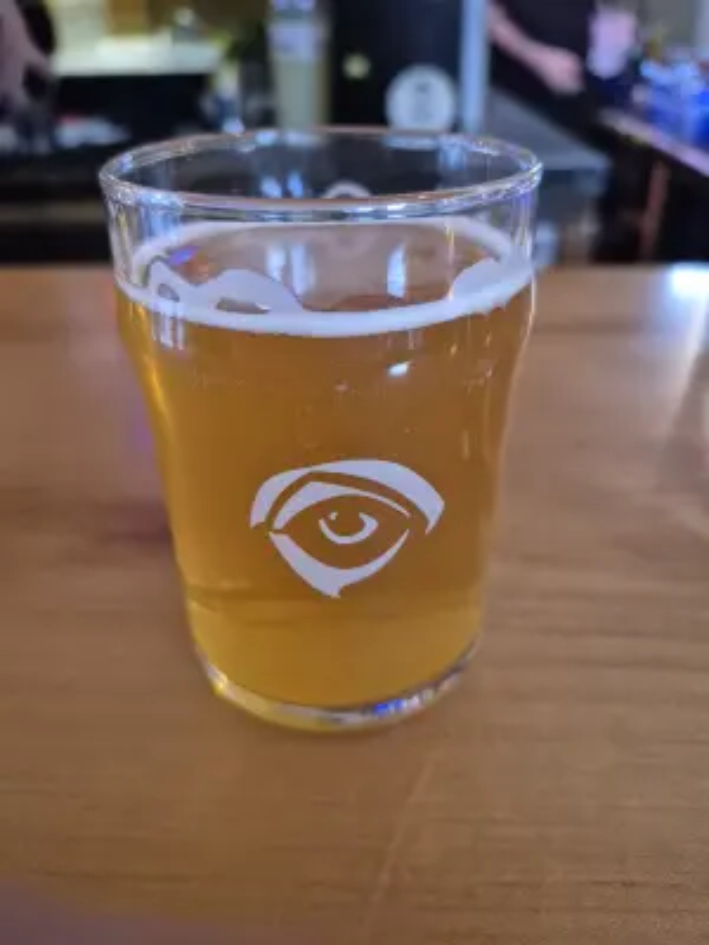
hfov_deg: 58.9
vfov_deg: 73.9
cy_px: 472
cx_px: 354
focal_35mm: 23
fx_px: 628
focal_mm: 5.4
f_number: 1.8
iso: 1000
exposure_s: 1/60
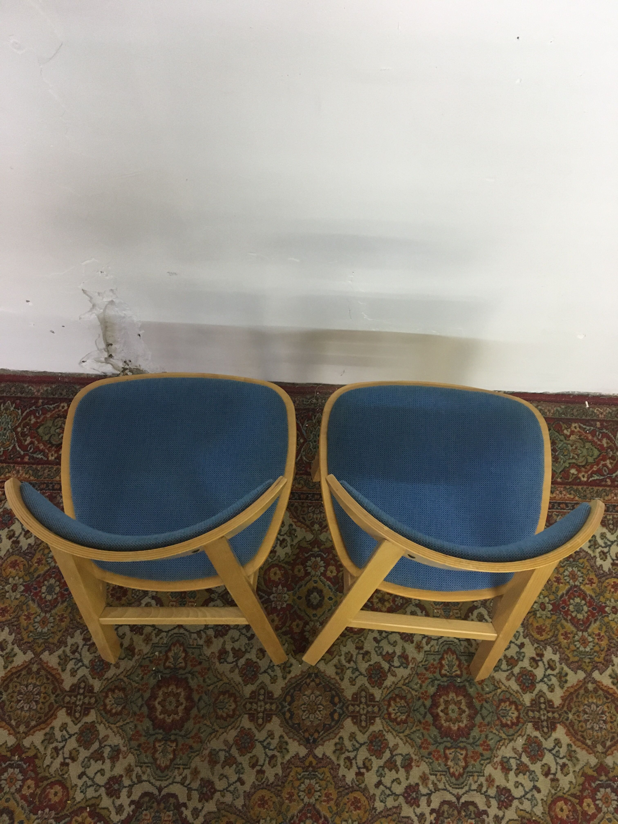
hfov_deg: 48.2
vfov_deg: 61.7
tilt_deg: -62.2
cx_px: 309
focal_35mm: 29
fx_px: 690
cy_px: 412
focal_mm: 4.15
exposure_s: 1/33
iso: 250
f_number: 2.2
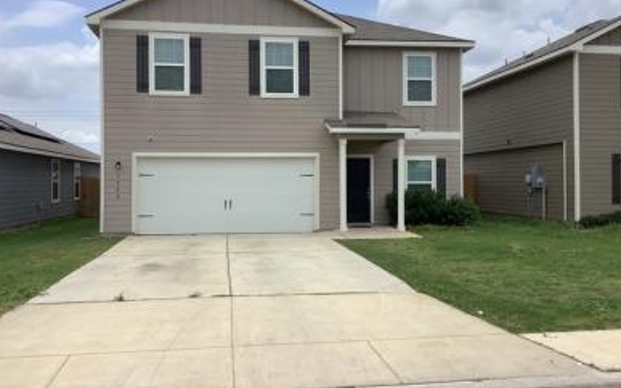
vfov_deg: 37.3
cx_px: 302
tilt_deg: -0.8
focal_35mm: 34
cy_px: 178
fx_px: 576
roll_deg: +0.8
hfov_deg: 56.7
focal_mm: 3.3
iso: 25
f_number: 2.4
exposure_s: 1/1988
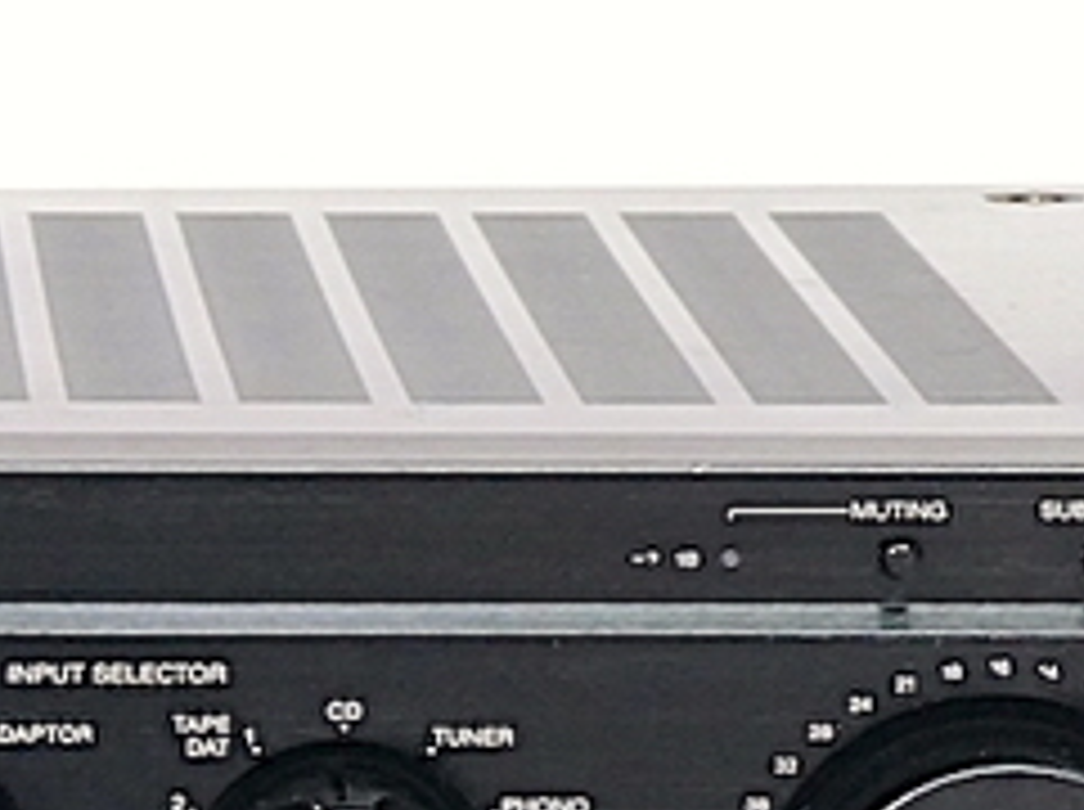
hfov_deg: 5.1
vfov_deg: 3.8
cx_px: -333
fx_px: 12226
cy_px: 909
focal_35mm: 391
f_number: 8
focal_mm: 17.5
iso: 100
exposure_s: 1.6
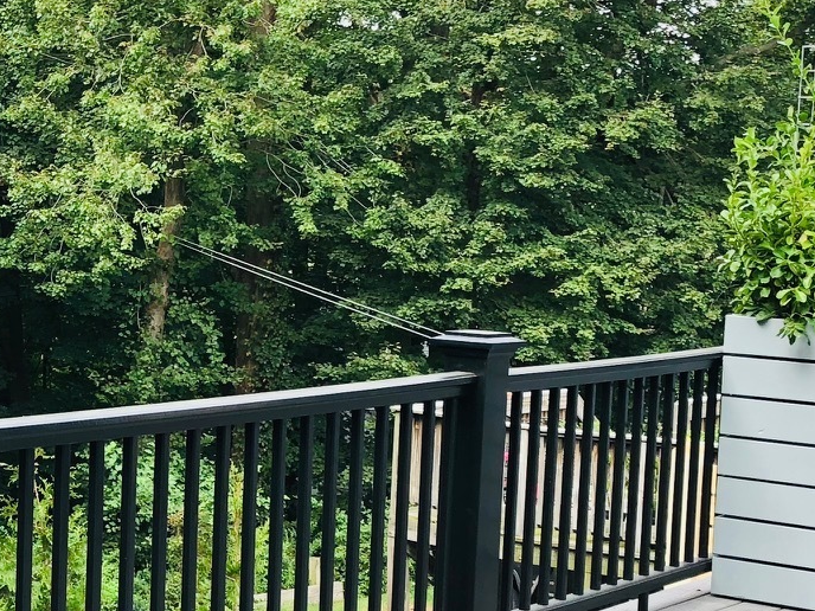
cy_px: 341
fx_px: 1931
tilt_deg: -5.1
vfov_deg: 18.0
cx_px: 11
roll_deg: -1.9
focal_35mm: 82
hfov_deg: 22.9
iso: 20
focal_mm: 3.99
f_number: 1.8
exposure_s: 1/126
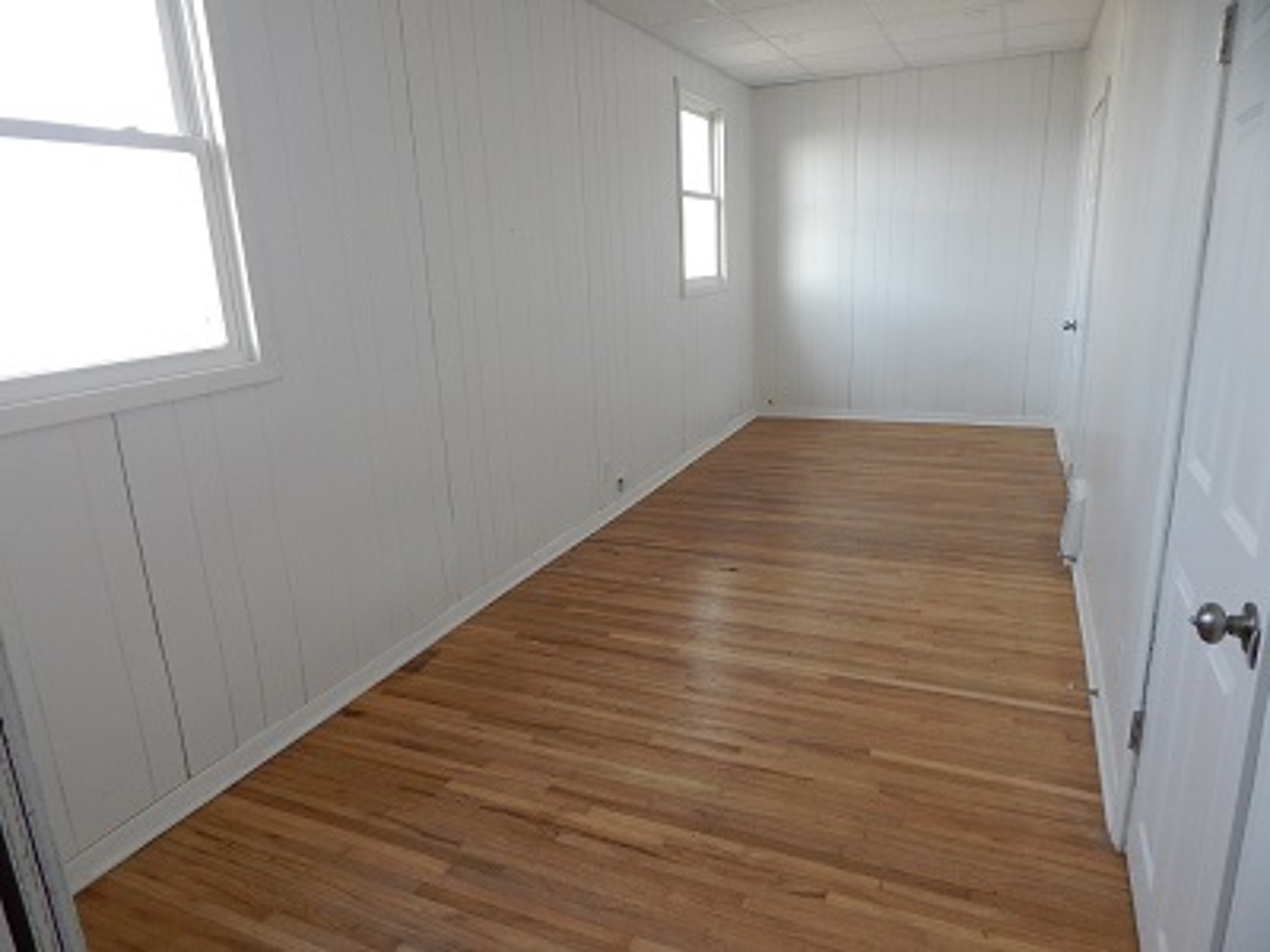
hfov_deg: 76.4
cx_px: 635
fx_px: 807
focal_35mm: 22
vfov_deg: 61.1
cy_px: 476
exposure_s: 1/30
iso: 250
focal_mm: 4
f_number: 3
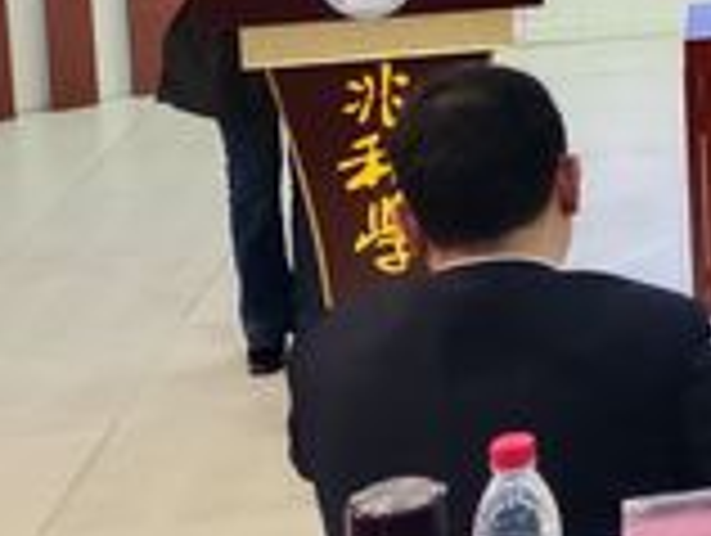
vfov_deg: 14.1
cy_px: -176
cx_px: 1220
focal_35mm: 101
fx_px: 2078
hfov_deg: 16.7
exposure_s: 1/50
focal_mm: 4.71
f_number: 1.79
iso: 1426
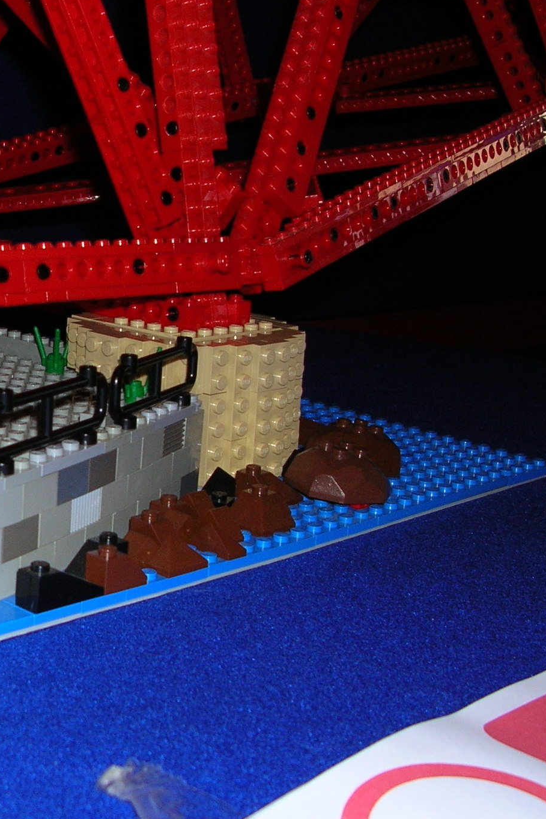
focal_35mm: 61
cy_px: 392
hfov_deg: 21.5
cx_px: 8
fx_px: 1388
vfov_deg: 32.9
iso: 50
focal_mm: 5.8
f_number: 2.8
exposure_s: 1/60.1
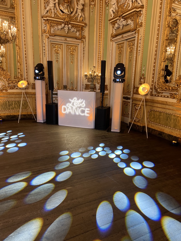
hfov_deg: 53.1
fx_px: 181
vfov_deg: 67.3
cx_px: 90
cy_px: 120
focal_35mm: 26
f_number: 1.5
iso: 125
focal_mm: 5.7
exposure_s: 1/120
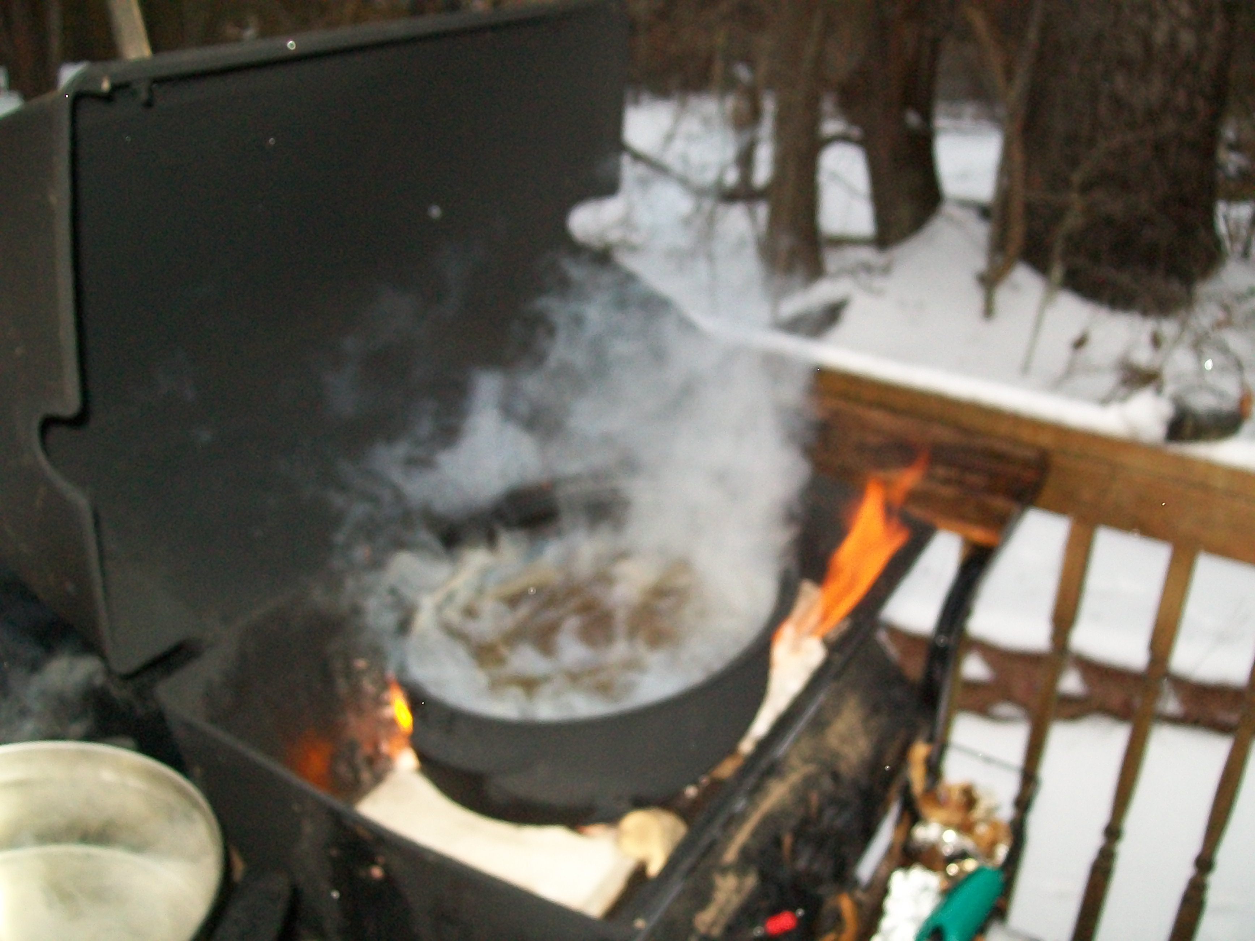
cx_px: 628
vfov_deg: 39.7
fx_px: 1305
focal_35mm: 36
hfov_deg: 51.4
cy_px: 470
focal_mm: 6
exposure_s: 1/60
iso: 160
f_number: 2.7
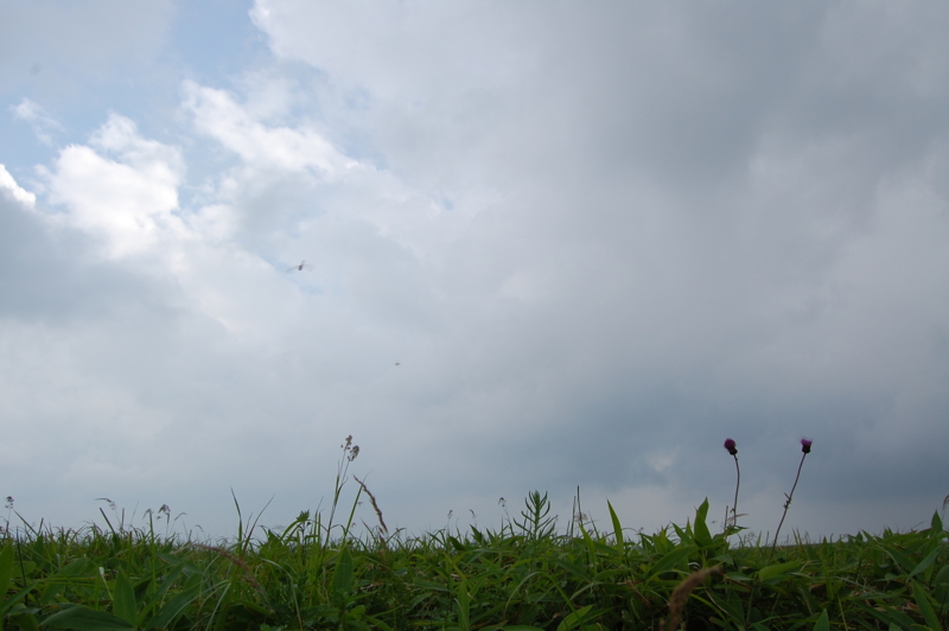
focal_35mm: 27
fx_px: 711
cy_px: 316
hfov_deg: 67.4
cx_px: 474
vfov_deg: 47.9
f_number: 10
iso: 220
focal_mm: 18
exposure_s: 1/250
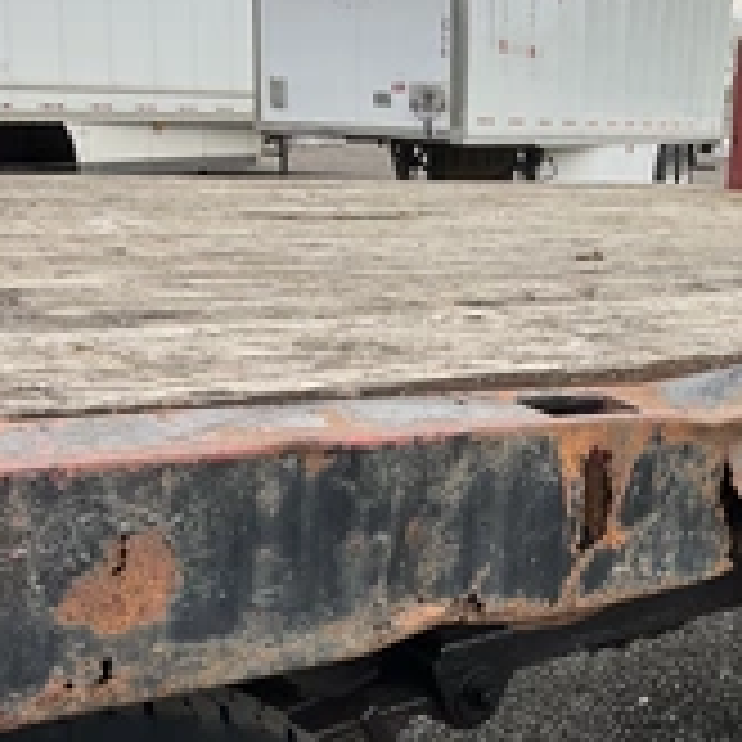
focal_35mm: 62
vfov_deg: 27.6
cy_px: 481
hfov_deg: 27.4
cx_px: 535
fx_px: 1504
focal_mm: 3
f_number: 1.8
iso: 25
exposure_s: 1/446
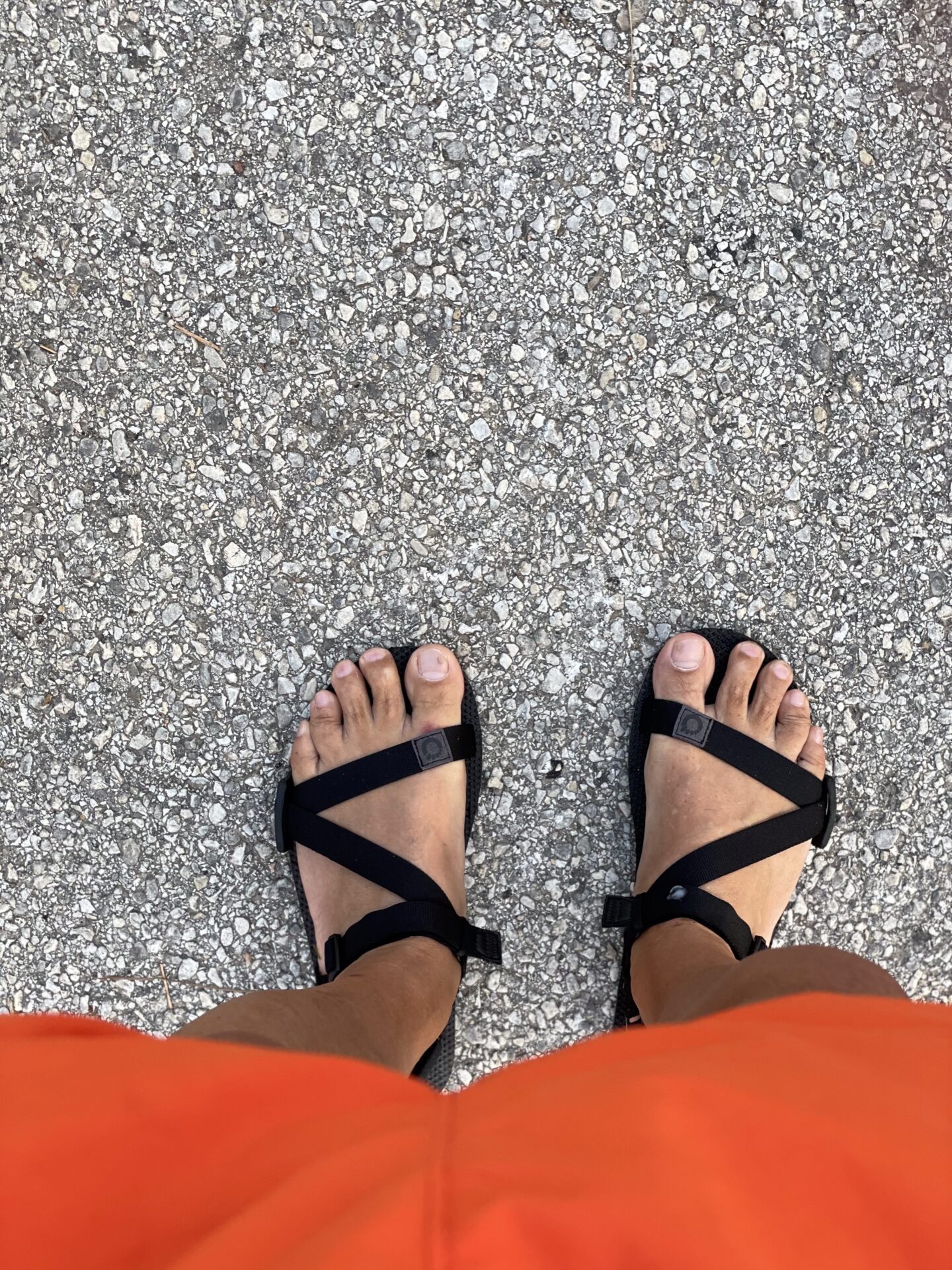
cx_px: 476
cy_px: 635
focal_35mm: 52
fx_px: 1907
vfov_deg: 36.8
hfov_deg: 28.0
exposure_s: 1/122
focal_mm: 6
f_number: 2
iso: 40
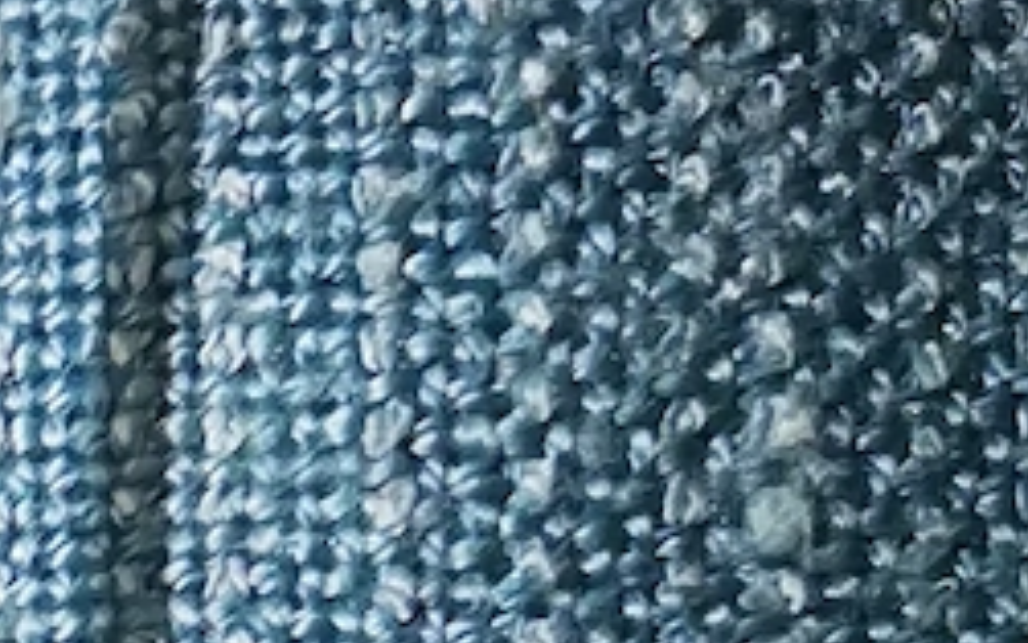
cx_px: -782
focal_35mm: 152
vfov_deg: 8.0
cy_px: 1552
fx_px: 4259
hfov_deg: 12.6
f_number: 1.8
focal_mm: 5.58
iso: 400
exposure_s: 1/33.3
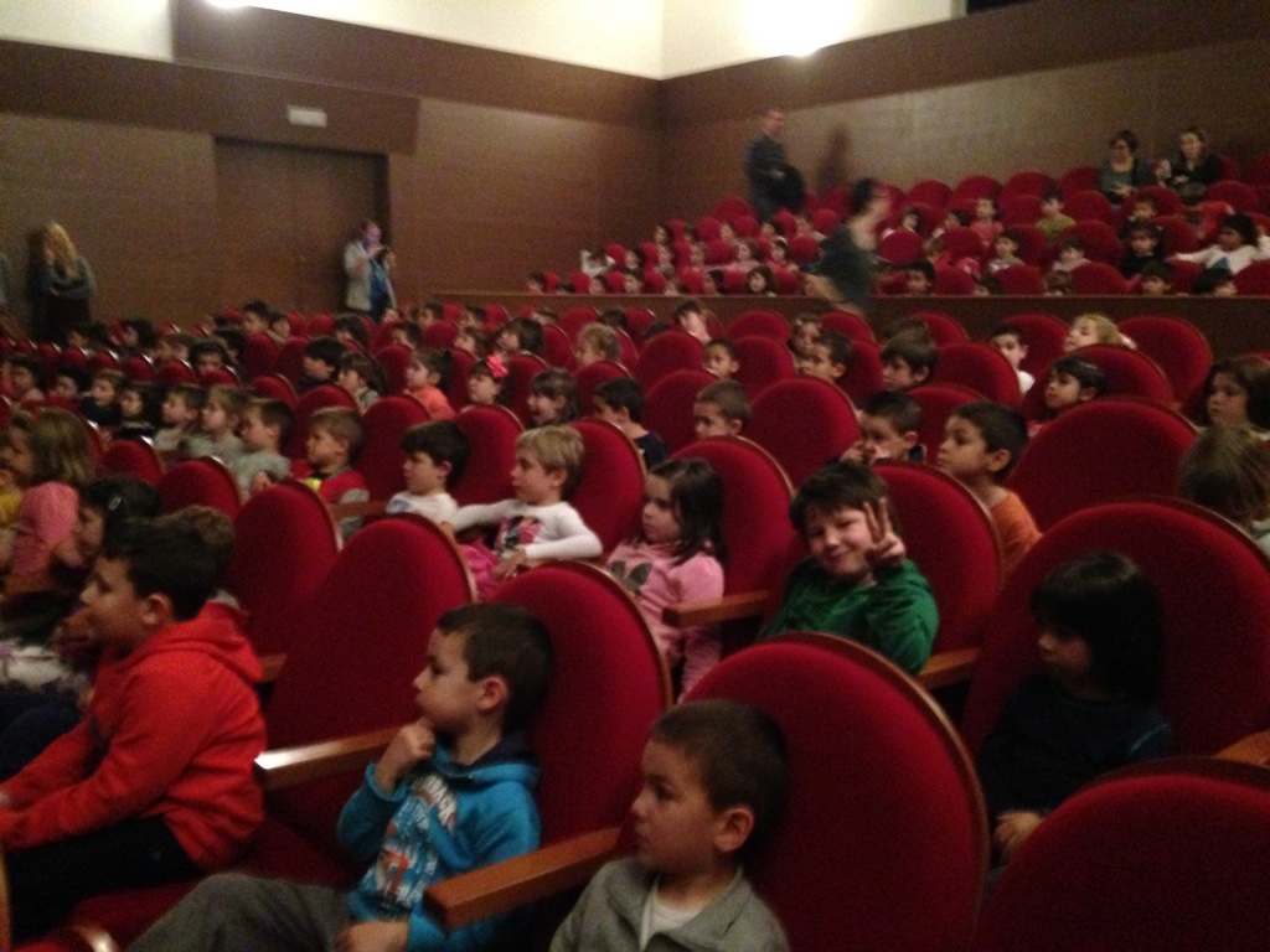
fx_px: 1211
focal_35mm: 33
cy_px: 476
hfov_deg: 55.4
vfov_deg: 42.9
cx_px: 635
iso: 800
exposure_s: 1/15
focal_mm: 4.12
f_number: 2.4
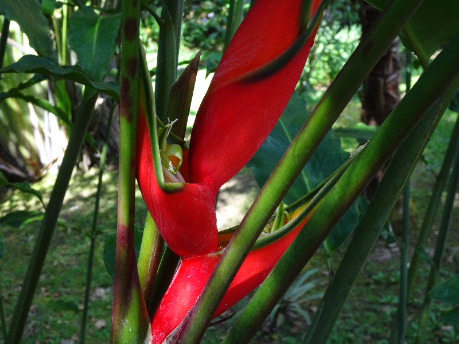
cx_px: 230
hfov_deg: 27.8
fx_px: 928
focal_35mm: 70
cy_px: 172
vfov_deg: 21.0
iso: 160
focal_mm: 12.01
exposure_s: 1/80
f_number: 5
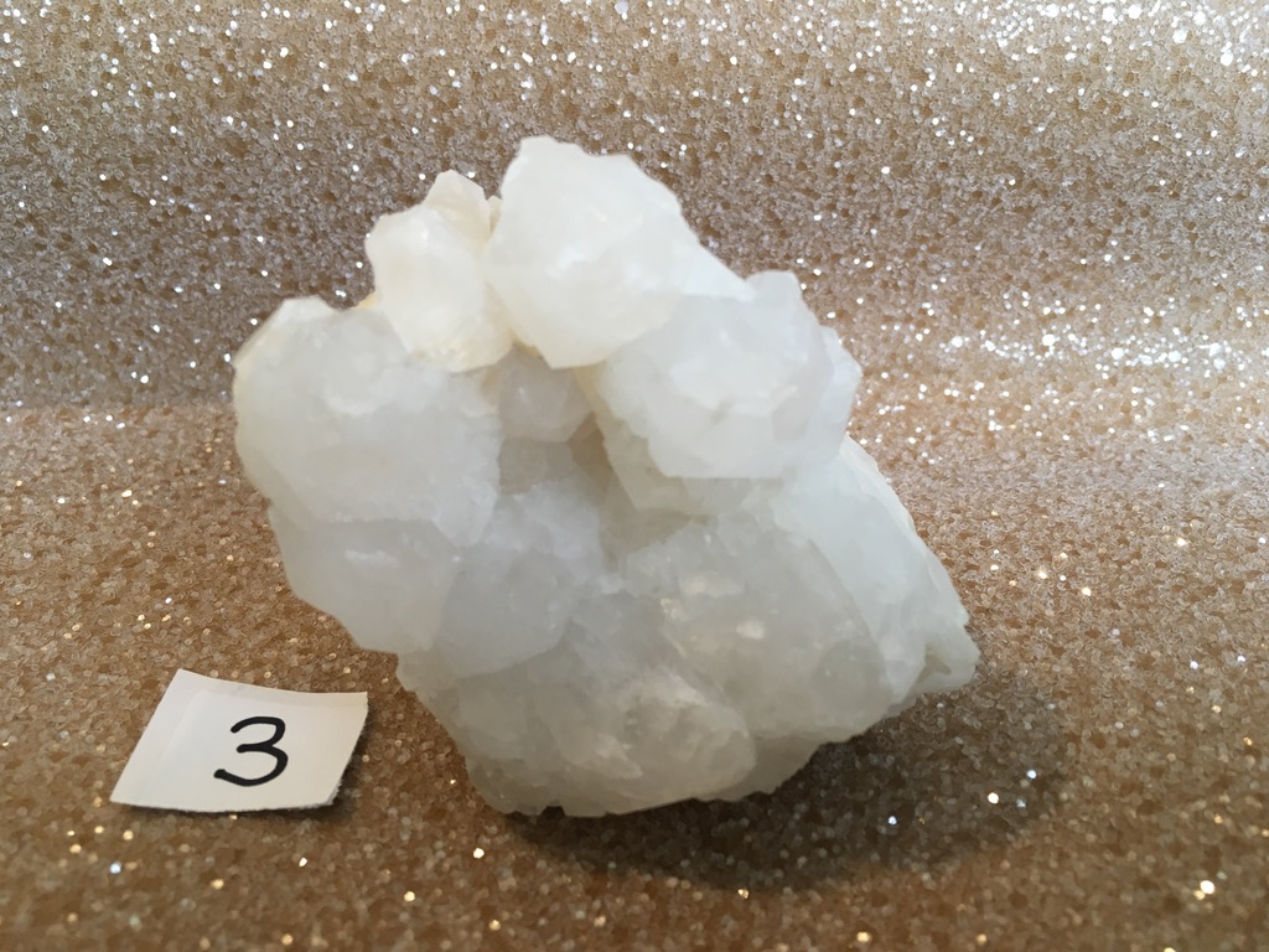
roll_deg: +0.5
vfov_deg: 48.2
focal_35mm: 29
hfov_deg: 61.7
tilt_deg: -22.1
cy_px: 476
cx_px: 634
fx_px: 1063
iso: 100
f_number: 2.2
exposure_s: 1/33
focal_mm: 4.15
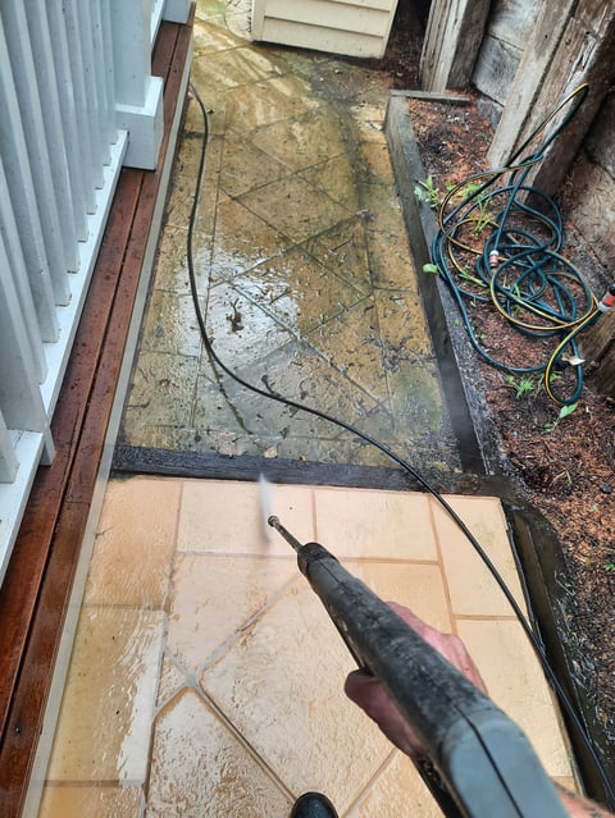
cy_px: 409
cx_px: 308
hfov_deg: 54.9
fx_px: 592
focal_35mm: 25
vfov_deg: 69.4
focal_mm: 4.6
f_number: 2
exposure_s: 1/100
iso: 40
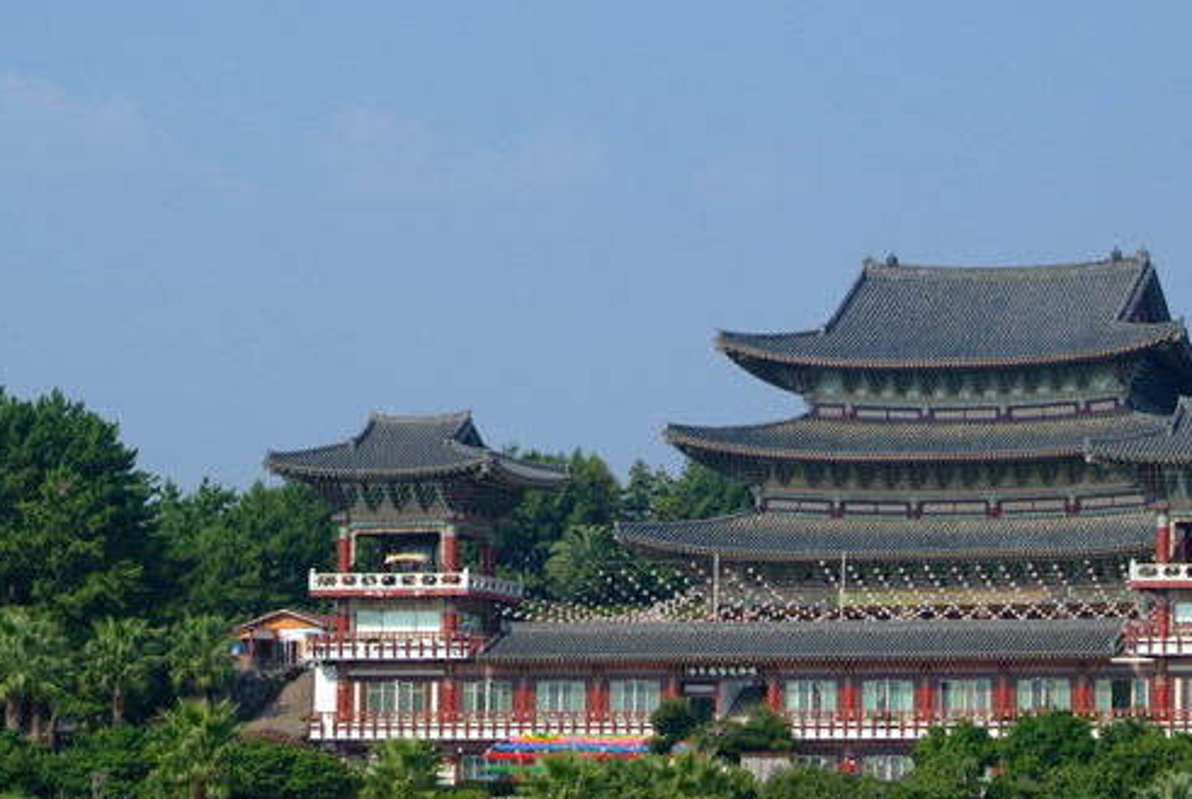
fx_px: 4676
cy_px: 508
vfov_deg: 9.8
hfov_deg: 14.5
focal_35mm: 141
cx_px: 739
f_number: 9.5
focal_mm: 66
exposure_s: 1/350
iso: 400
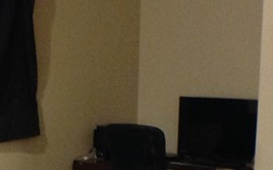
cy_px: 229
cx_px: 0
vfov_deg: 9.0
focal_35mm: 142
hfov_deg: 14.5
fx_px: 1056
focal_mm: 4.28
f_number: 2.4
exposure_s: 1/15
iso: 400
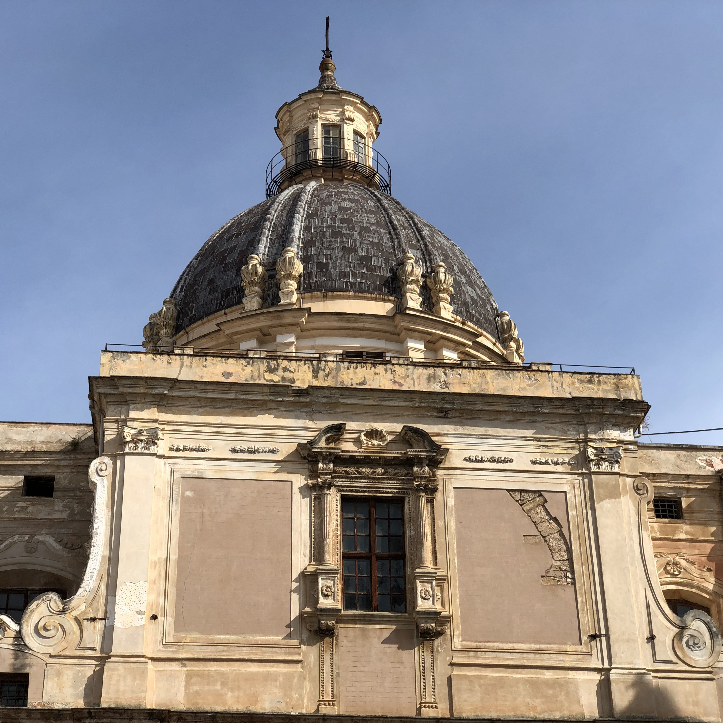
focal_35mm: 62
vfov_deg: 27.7
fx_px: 1465
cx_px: 326
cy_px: 362
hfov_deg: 27.7
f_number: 2.4
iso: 16
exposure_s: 1/1297
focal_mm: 6
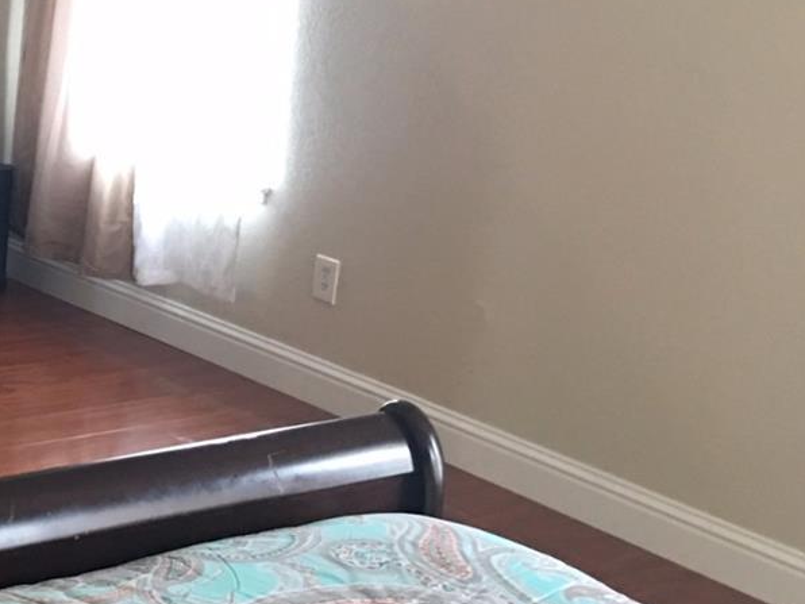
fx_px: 1698
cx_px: -200
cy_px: 141
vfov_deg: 20.0
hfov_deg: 23.9
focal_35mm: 73
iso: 80
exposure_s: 1/4
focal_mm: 4.15
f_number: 2.2
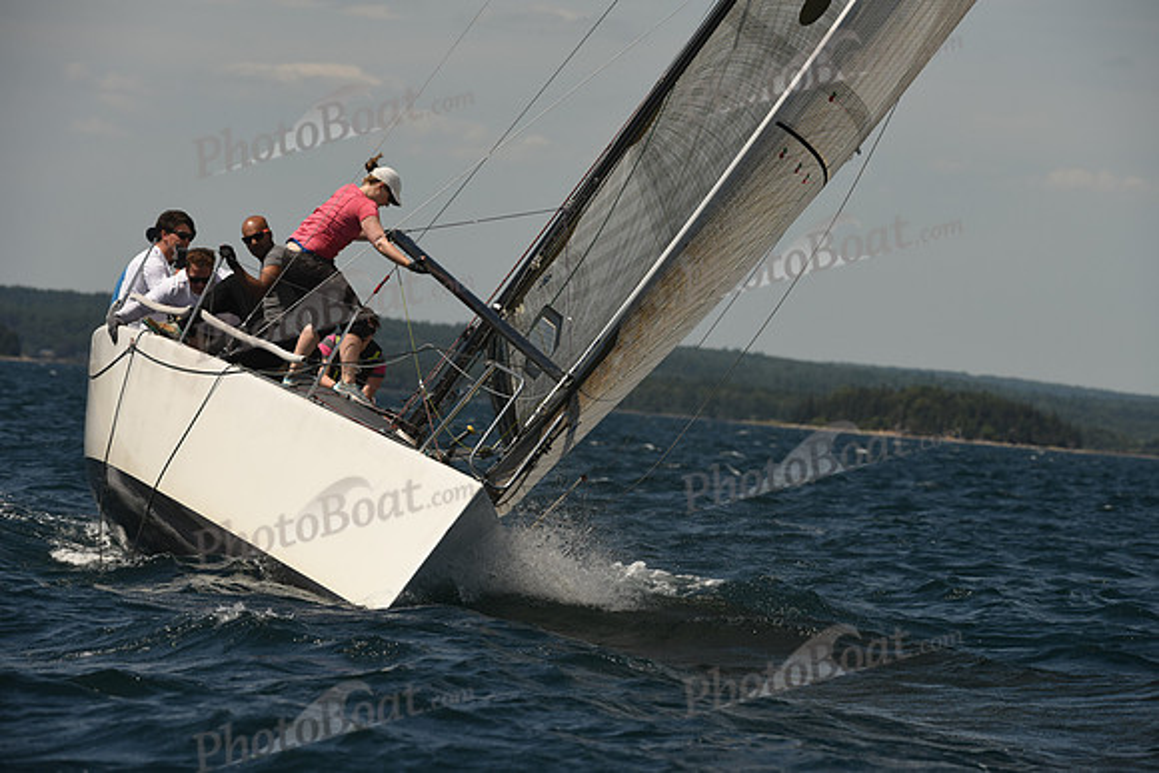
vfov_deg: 5.1
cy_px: 386
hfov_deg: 7.6
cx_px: 580
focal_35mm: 270
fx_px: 8694
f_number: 8
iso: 250
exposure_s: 1/1000
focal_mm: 270
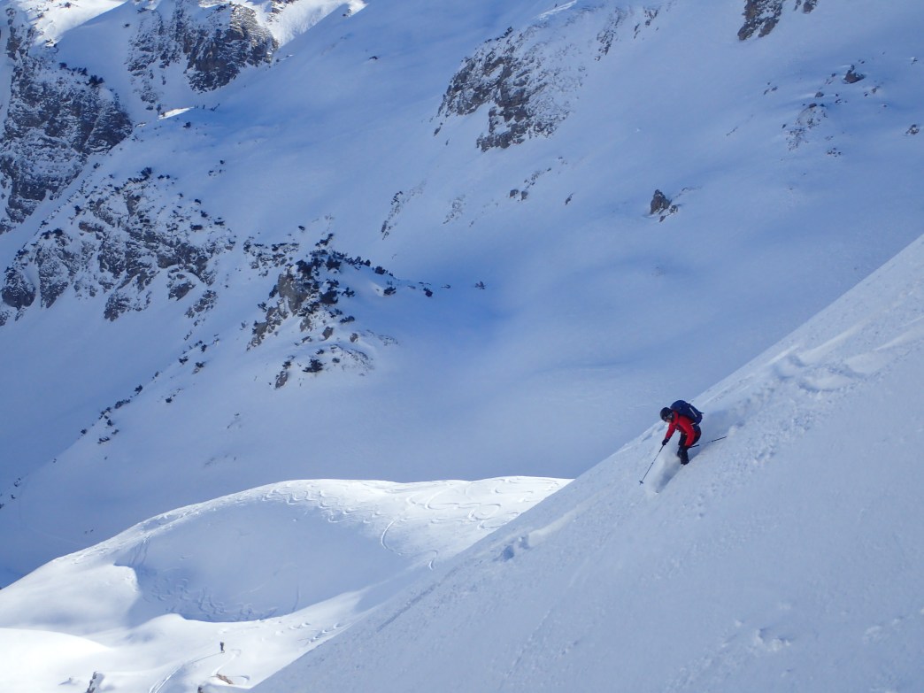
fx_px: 2269
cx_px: 462
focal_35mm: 85
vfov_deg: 17.4
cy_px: 346
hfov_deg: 23.0
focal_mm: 15.41
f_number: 6.3
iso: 200
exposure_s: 1/1000
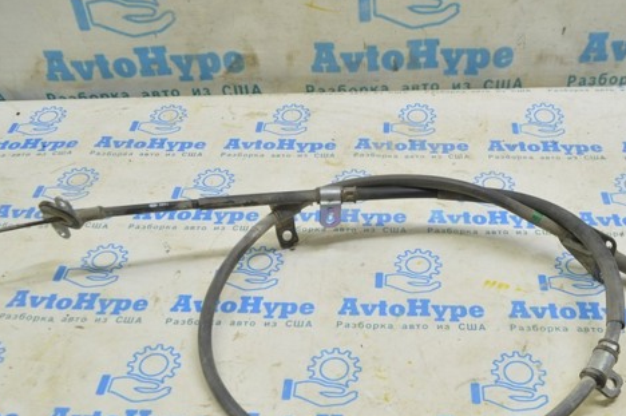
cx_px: 362
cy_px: 276
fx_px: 712
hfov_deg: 47.3
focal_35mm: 41
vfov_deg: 32.3
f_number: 5.6
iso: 400
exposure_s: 1/20
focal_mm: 20
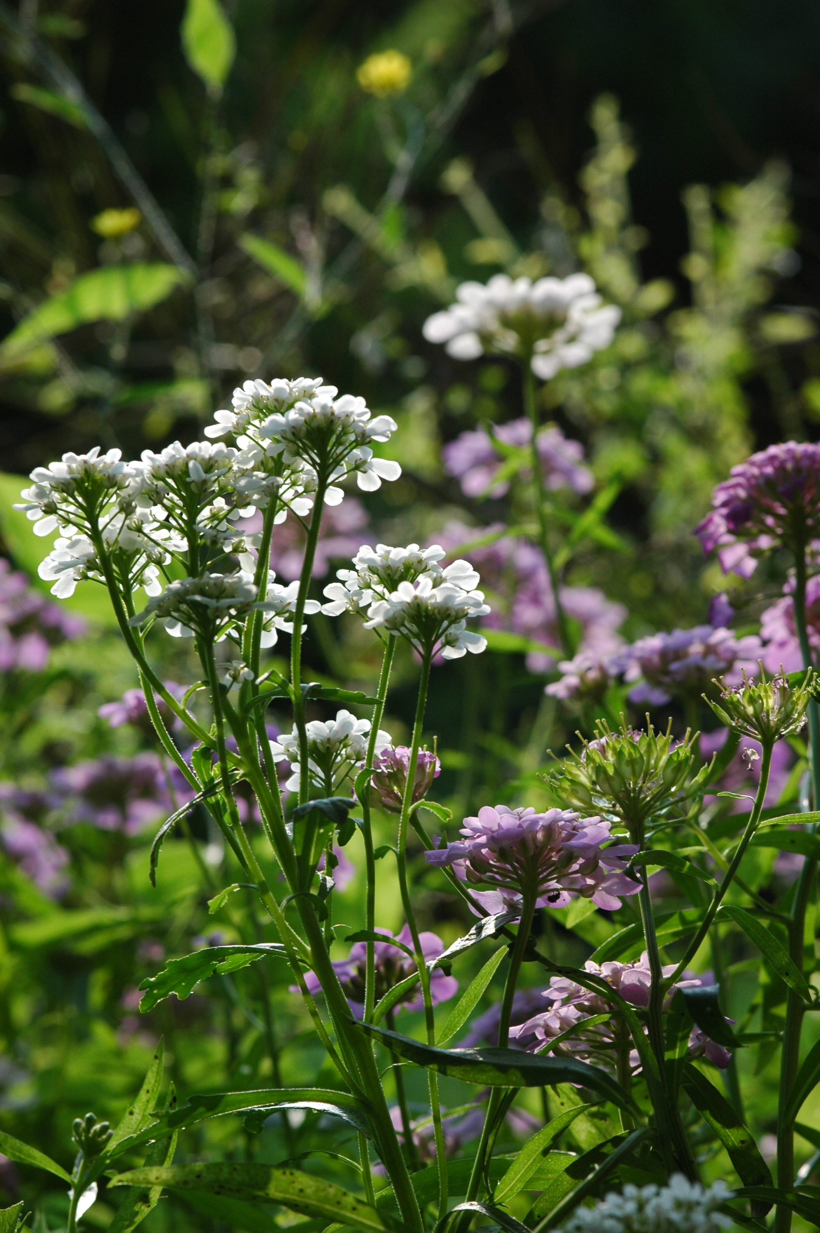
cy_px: 616
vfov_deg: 13.1
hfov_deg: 8.7
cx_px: 410
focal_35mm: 158
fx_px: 5391
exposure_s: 1/250
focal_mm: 105
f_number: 8
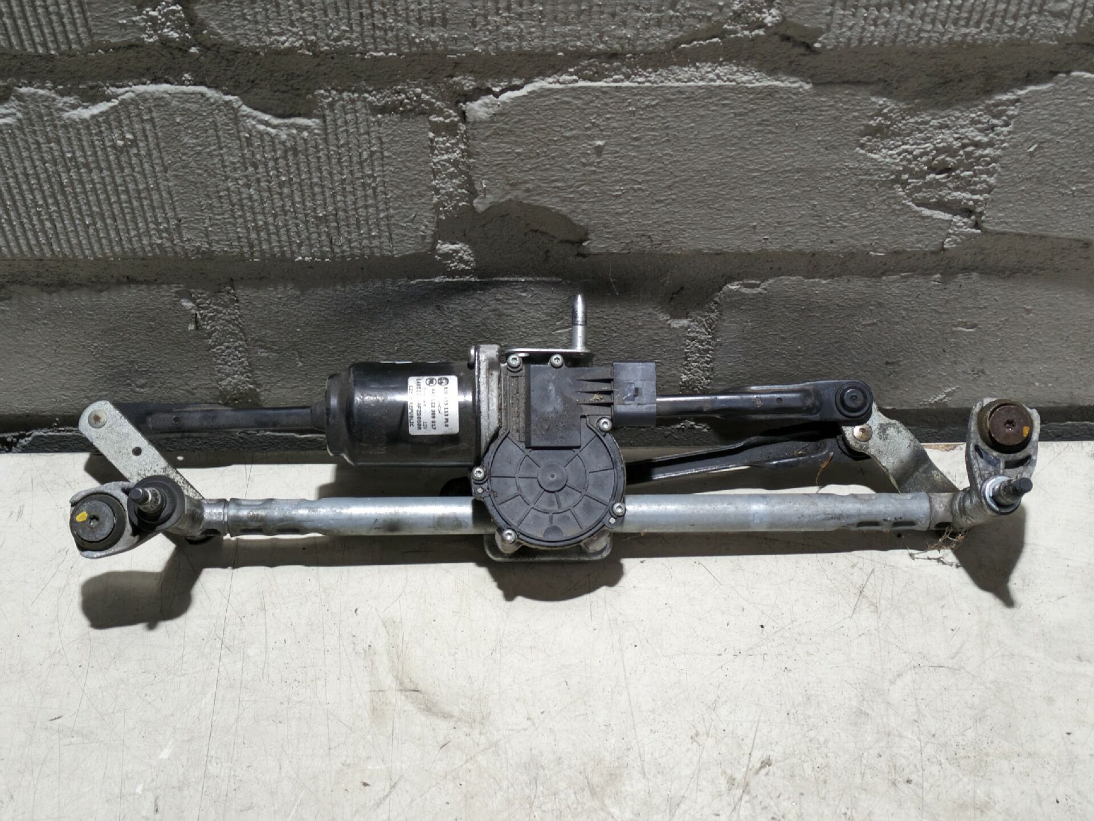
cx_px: 547
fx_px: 1612
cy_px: 410
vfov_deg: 28.6
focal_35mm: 51
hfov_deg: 37.5
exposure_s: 1/50
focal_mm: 5.43
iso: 128
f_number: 1.89
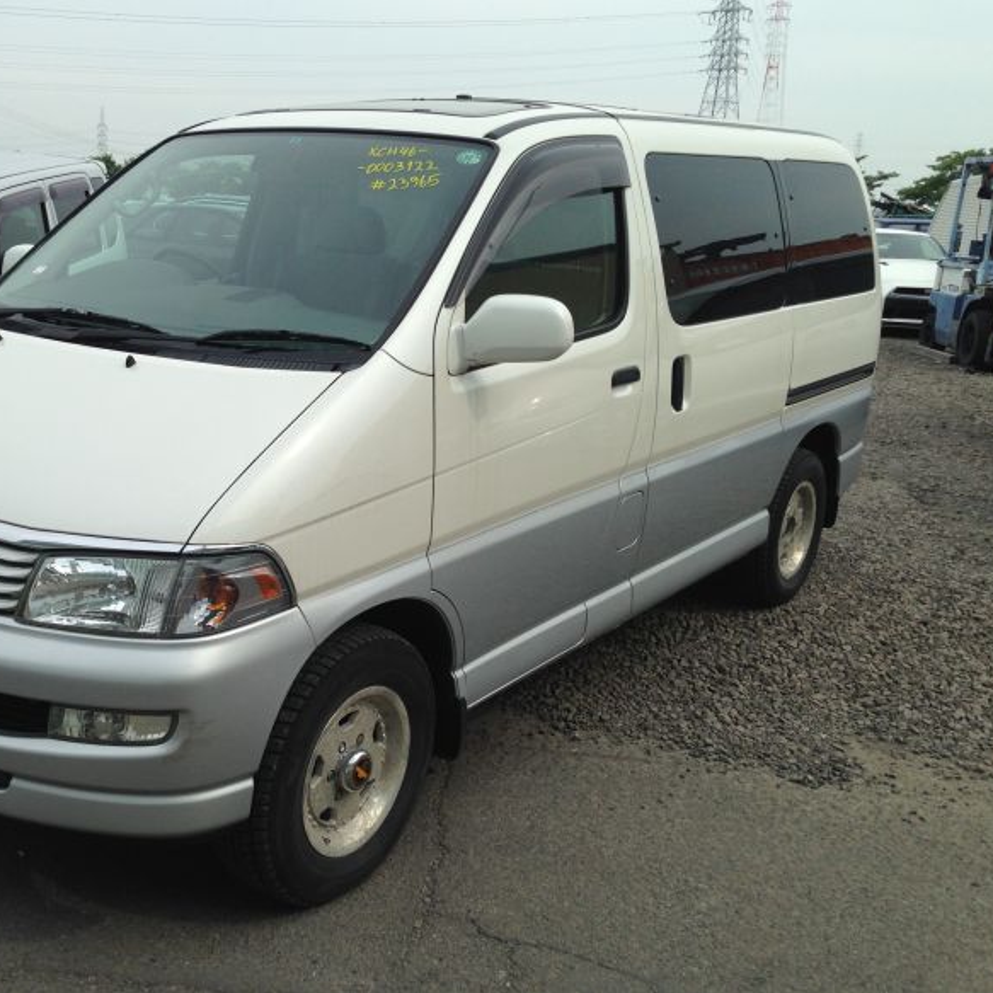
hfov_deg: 41.3
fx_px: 1298
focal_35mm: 40
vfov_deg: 41.9
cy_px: 484
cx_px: 330
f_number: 2.4
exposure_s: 1/1391
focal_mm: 4.12
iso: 50
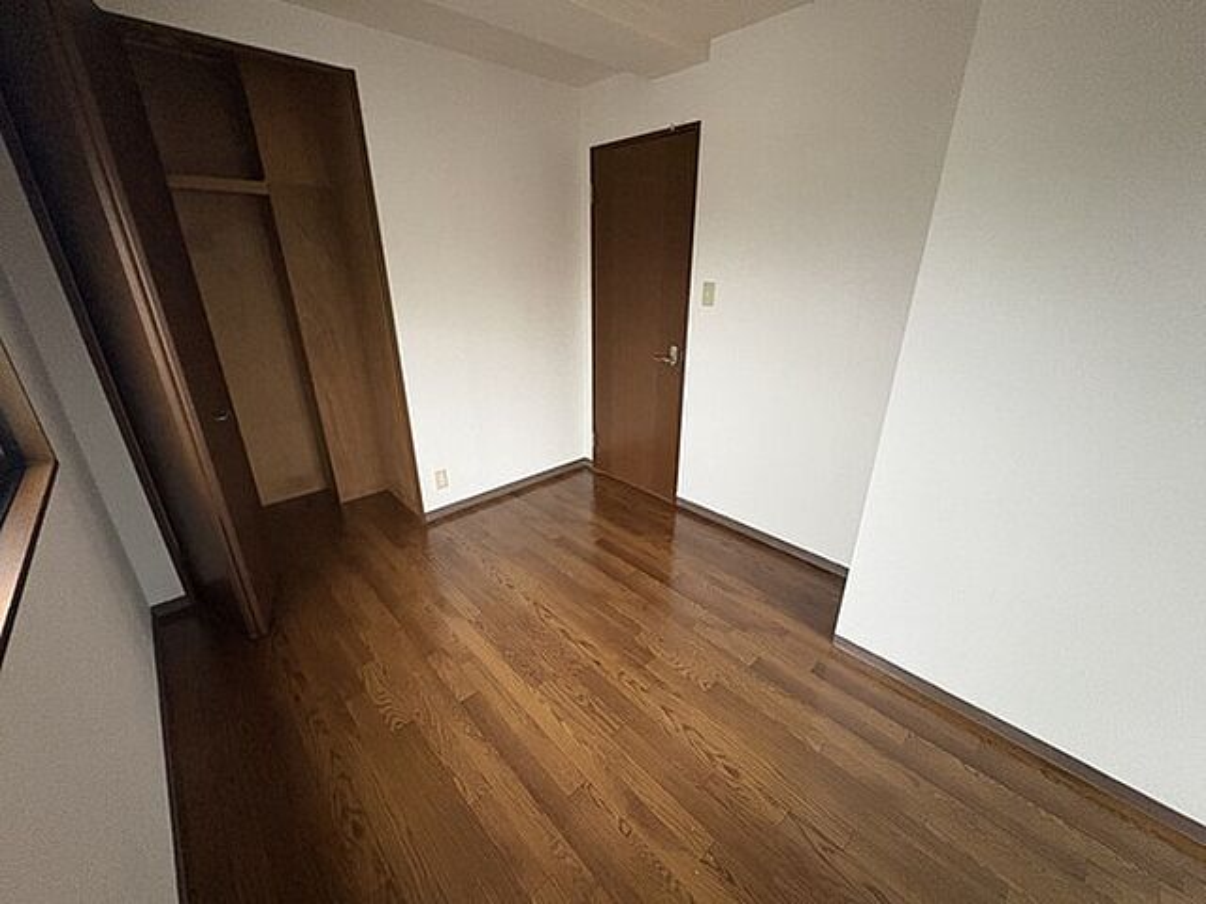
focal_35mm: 14
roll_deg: +0.5
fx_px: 488
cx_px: 603
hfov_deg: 102.1
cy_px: 452
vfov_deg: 85.7
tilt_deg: -22.1
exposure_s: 1/60
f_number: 2.2
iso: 800
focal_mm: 2.22
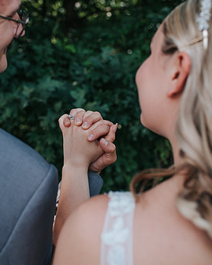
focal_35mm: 44
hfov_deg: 34.1
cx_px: 95
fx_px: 345
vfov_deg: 41.9
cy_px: 118
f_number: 2.8
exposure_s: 1/500
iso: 160
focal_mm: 35
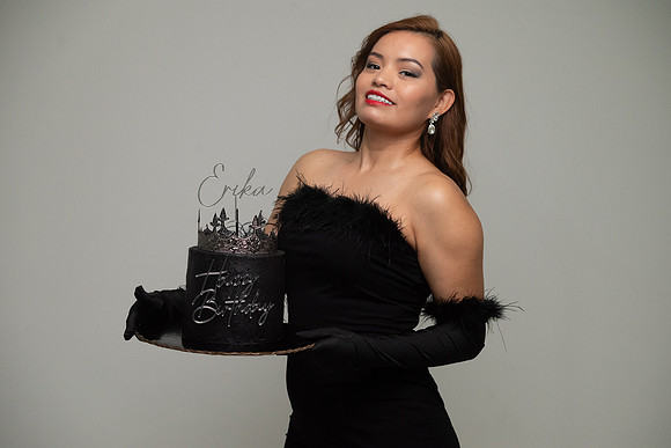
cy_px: 224
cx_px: 336
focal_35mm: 60
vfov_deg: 22.6
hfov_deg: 33.4
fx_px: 1119
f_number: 5.6
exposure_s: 1/500
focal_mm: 60
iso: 3200
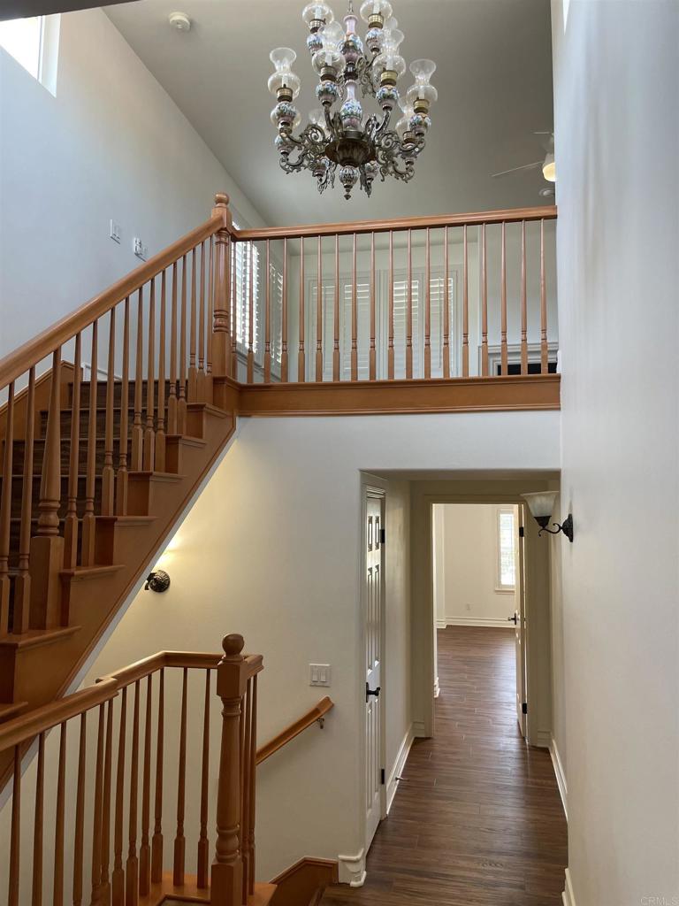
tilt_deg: +8.7
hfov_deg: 53.1
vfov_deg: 67.3
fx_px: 680
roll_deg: -0.6
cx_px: 340
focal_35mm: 26
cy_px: 453
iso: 100
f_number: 1.6
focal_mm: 4.2
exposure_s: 1/120
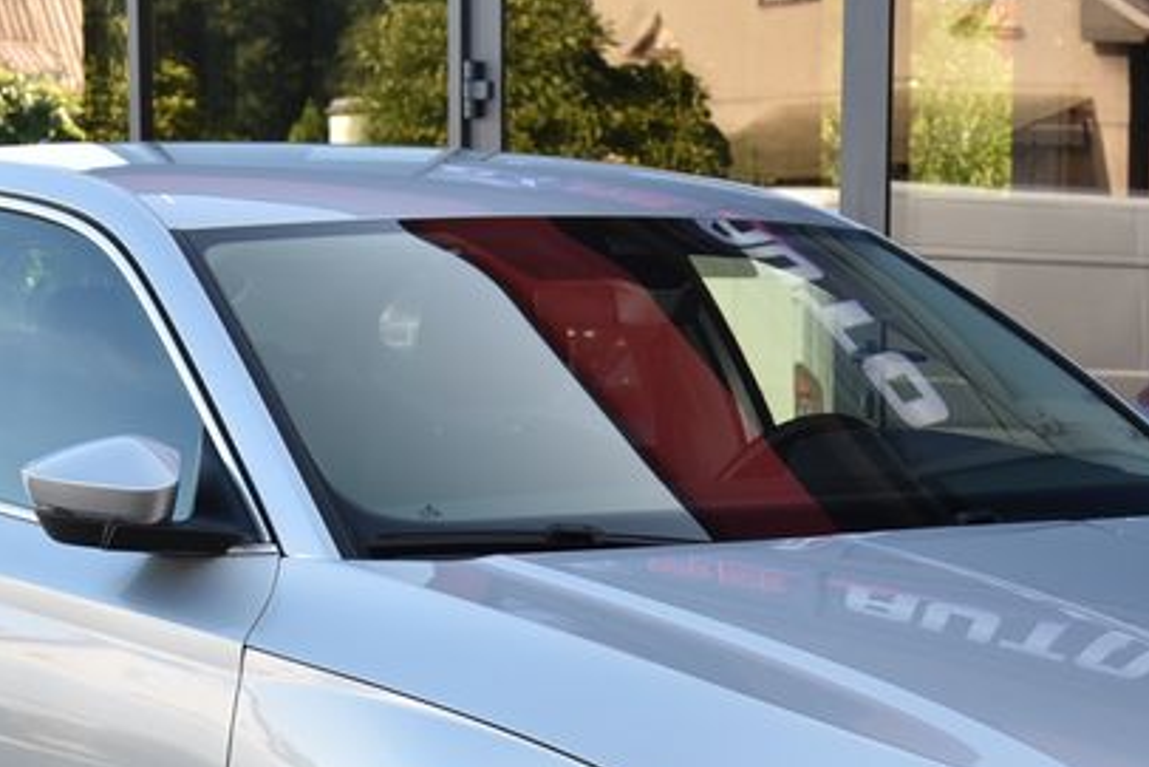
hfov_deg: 16.9
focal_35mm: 121
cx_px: 674
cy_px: 815
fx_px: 3863
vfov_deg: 11.2
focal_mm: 48
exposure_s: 1/200
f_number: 7.1
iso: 500
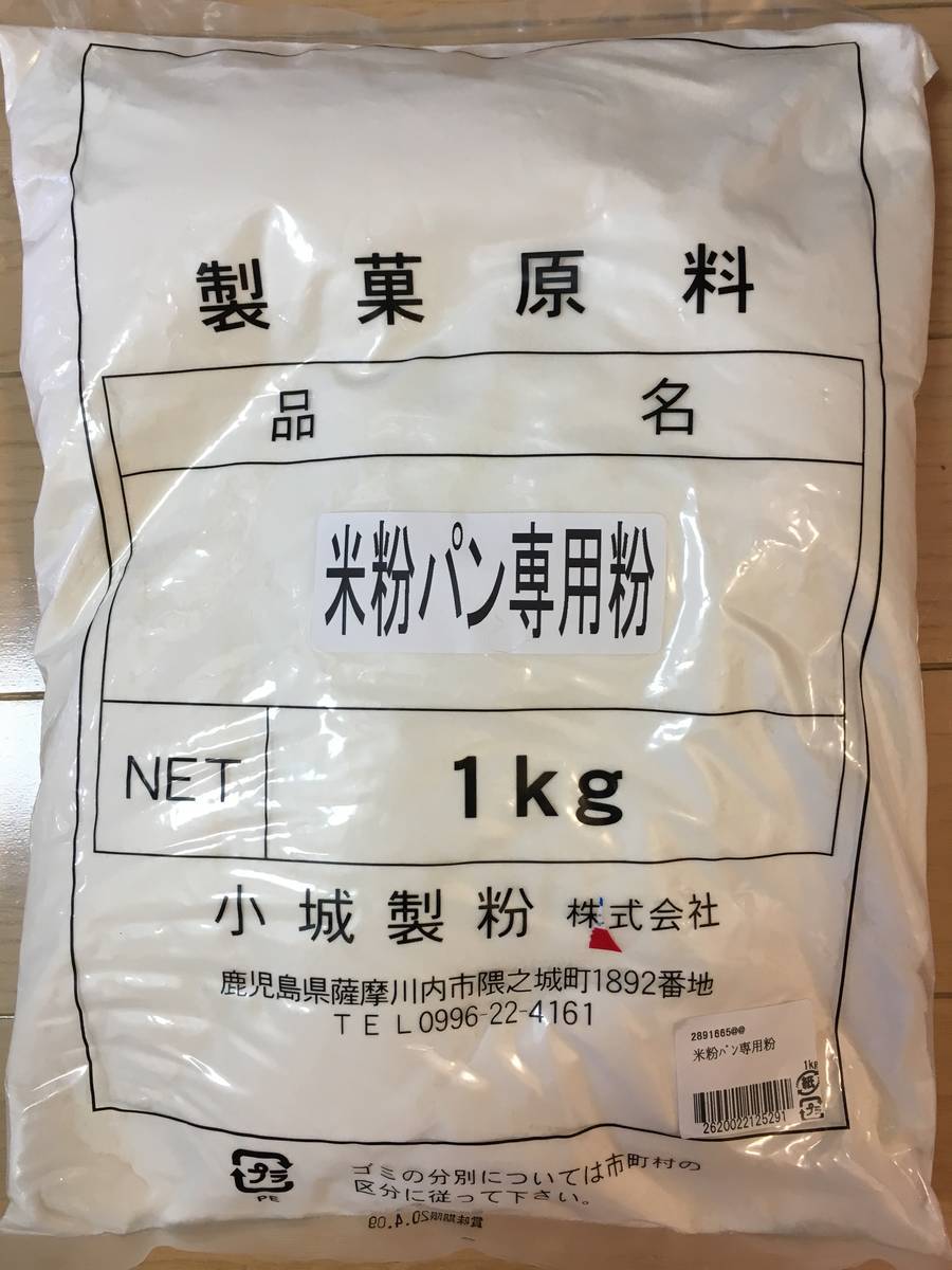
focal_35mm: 29
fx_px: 1063
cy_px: 635
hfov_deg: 48.2
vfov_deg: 61.7
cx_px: 476
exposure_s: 1/33
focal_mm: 4.15
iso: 64
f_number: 2.2
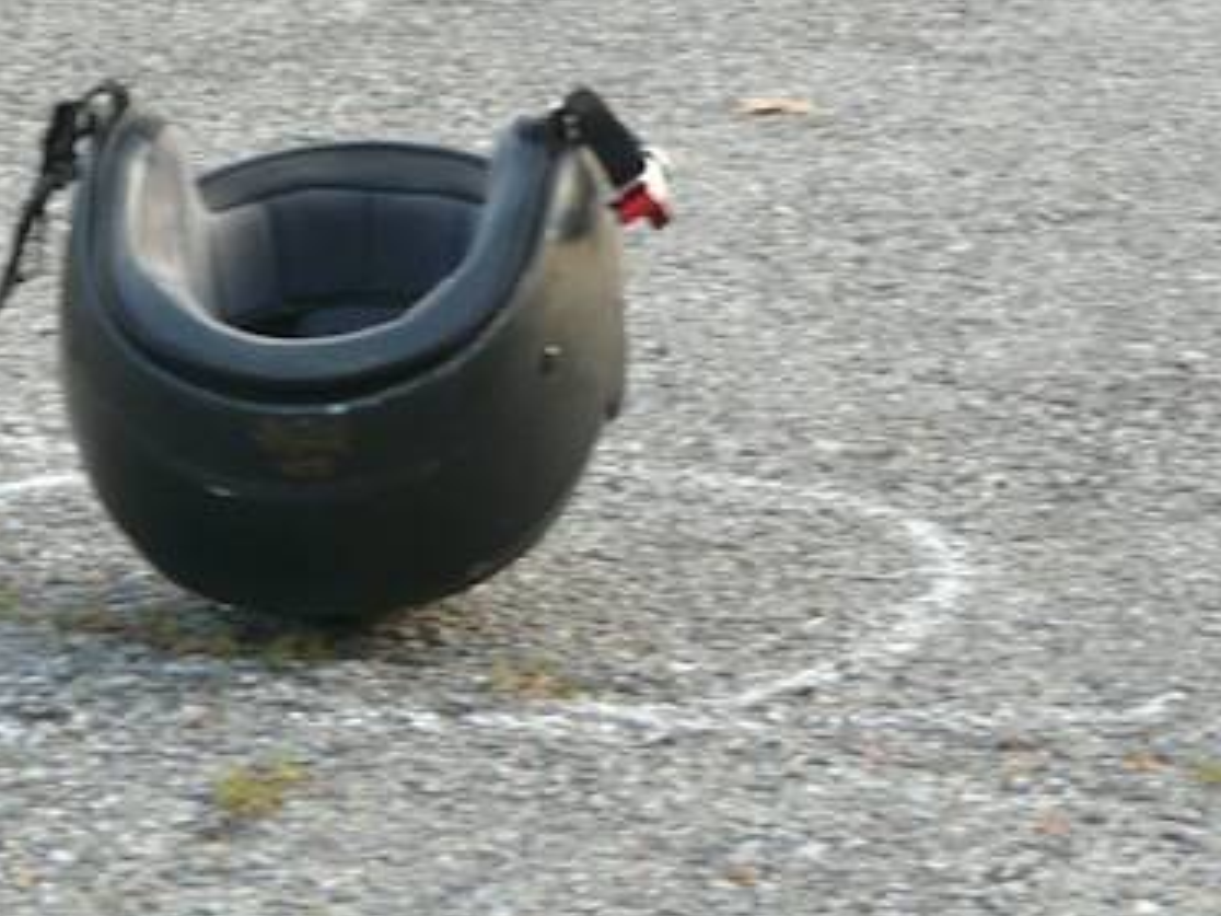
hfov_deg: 10.4
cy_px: 346
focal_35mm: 191
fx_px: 6737
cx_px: 525
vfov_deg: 7.8
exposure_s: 1/40
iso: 100
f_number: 3.6
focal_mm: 14.7
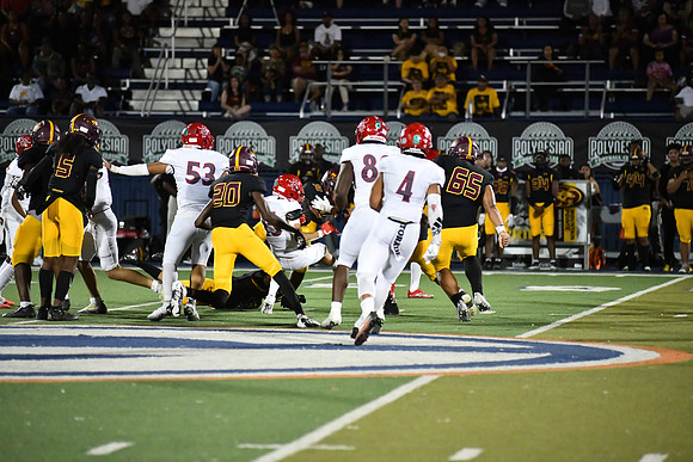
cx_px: 346
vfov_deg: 7.6
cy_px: 231
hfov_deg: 11.4
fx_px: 3466
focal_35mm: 180
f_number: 2.8
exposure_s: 1/3200
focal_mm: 180
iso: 12800
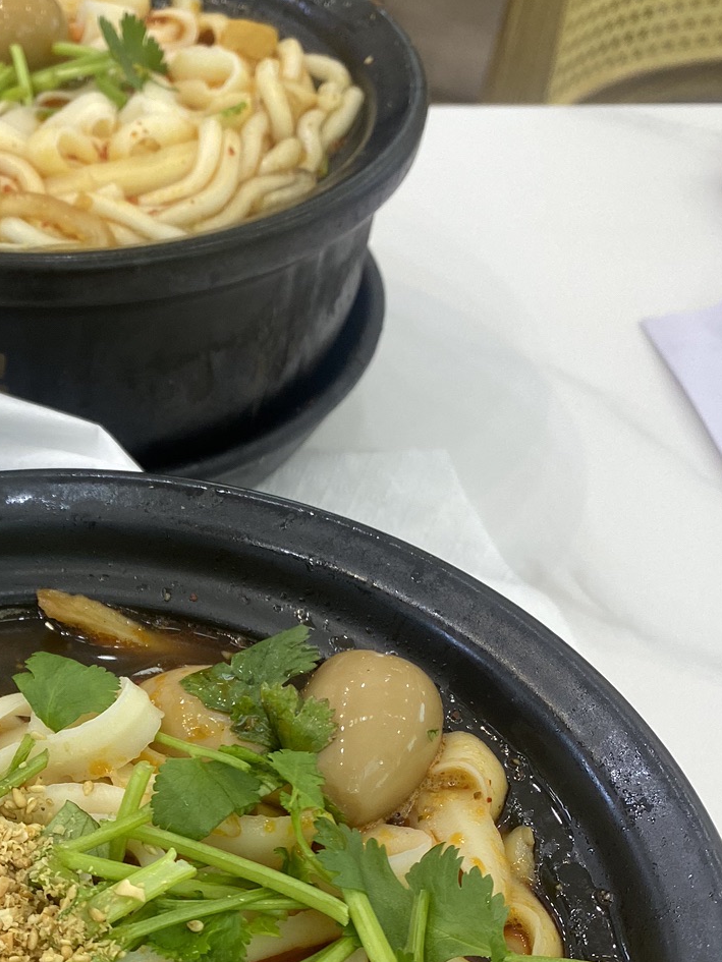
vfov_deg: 33.8
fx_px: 1529
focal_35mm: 55
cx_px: 33
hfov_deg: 25.5
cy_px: 780
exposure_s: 1/100
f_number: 1.8
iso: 64
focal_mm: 4.25
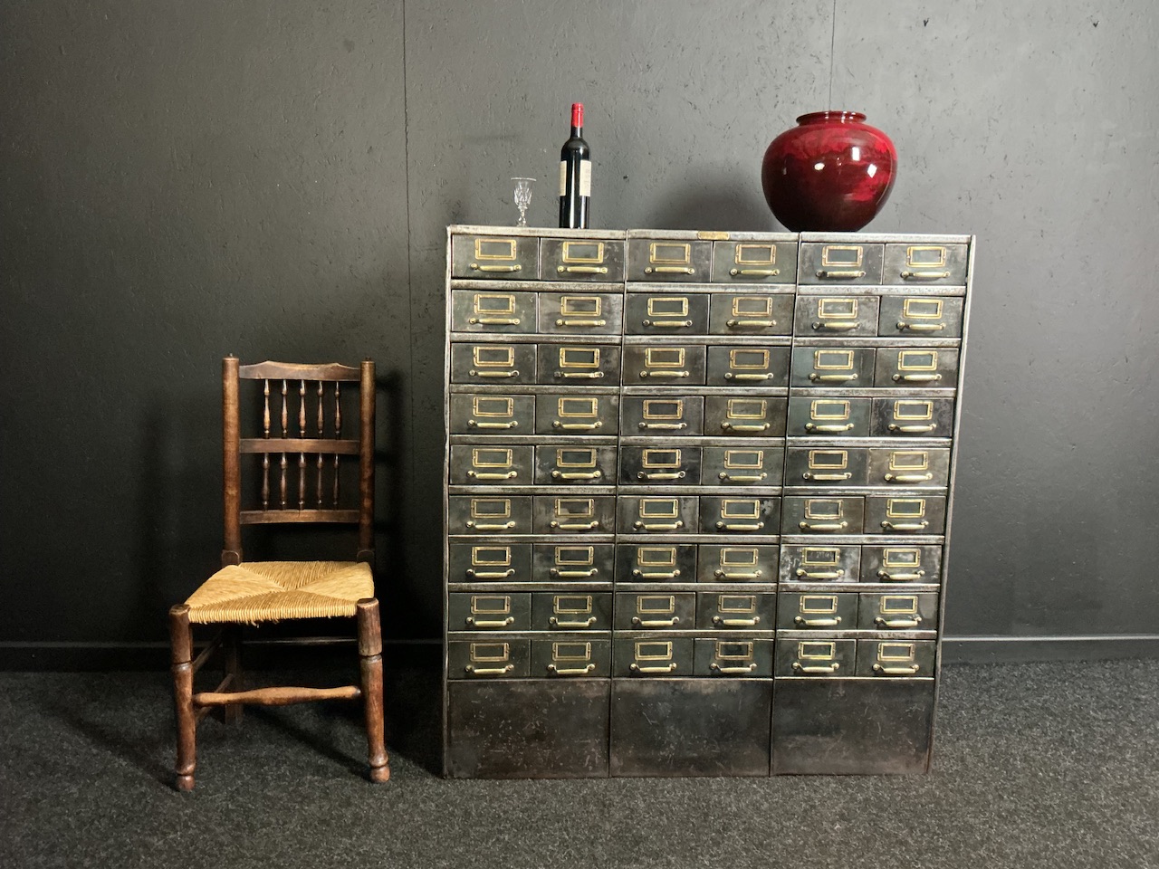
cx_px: 580
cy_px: 434
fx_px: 971
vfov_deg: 48.2
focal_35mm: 29
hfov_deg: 61.7
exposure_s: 1/30
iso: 500
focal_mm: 3
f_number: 1.8
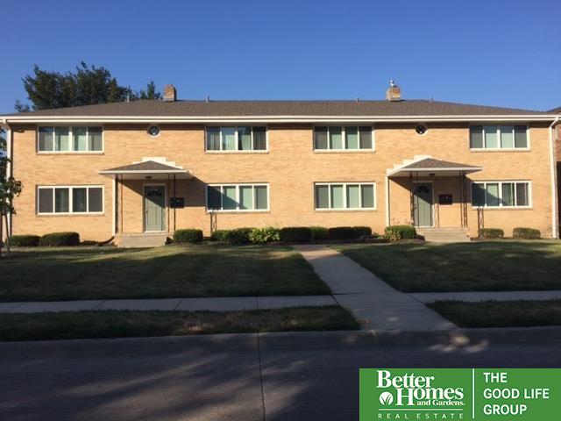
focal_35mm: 29
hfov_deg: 61.7
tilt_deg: +2.0
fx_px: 470
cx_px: 280
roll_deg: +1.2
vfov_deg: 48.2
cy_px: 210
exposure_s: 1/1799
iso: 32
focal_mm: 4.15
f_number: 2.2
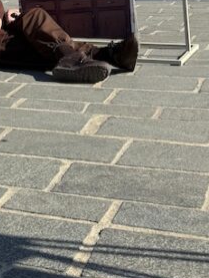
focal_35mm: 88
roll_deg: +3.6
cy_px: -93
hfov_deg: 15.9
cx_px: -63
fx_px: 709
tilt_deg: +2.0
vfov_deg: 20.2
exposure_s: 1/3802
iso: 80
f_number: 1.78
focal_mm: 6.76
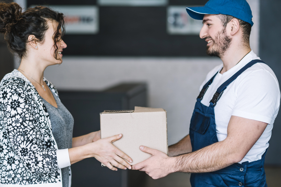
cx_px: 140
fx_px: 664
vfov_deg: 16.1
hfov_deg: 23.9
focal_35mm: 85
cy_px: 94
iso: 200
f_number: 2
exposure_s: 1/125
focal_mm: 85
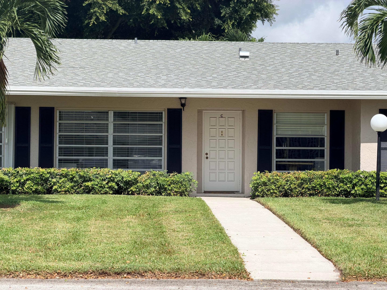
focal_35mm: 100
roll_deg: -0.1
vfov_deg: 14.8
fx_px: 1118
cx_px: 194
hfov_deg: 19.6
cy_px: 145
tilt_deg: +0.0
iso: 20
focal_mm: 16.89
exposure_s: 1/742
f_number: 2.8
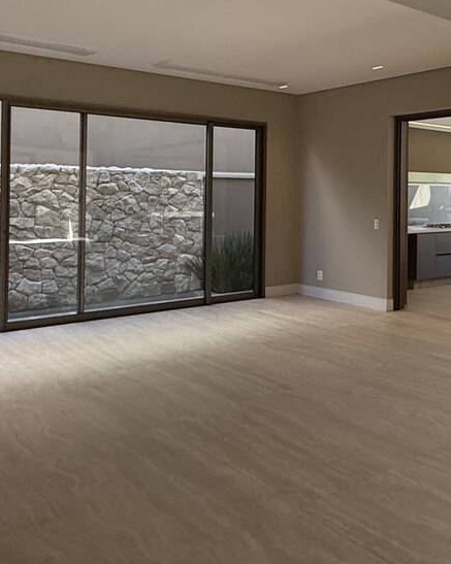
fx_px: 601
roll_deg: -0.1
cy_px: 192
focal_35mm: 36
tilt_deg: +2.5
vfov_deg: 49.5
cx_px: 538
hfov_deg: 33.6
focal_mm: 2.22
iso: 64
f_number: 2.2
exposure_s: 1/379
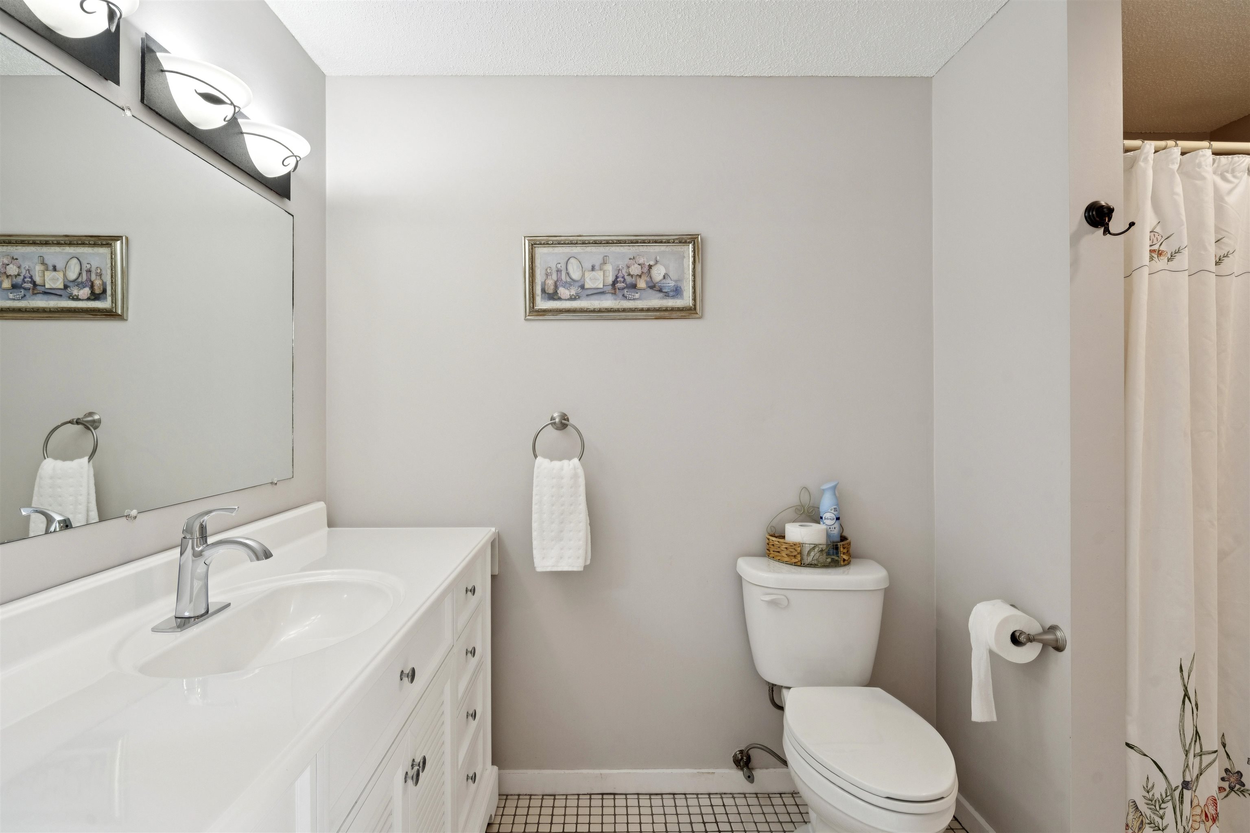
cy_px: 416
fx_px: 590
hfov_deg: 93.3
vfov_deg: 70.4
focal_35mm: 17
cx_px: 625
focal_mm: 17
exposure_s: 1/20
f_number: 8
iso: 640
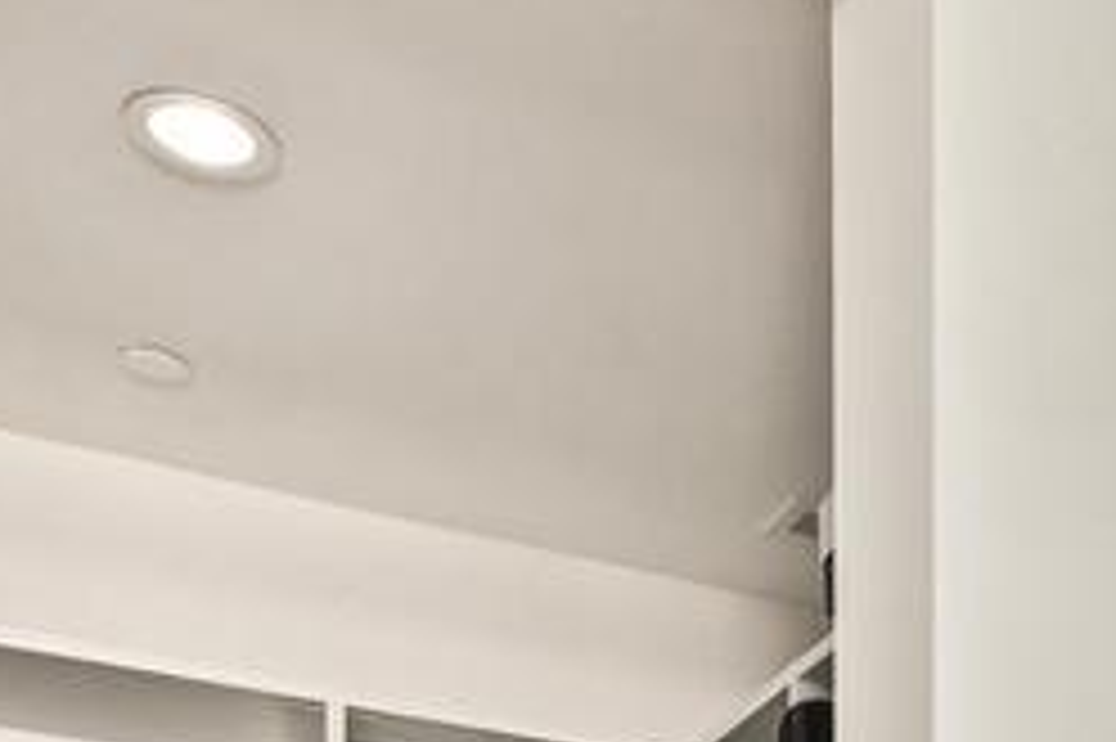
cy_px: 1385
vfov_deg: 16.5
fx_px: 2076
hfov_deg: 26.7
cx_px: 1341
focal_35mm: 67
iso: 320
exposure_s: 2
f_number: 8
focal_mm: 13
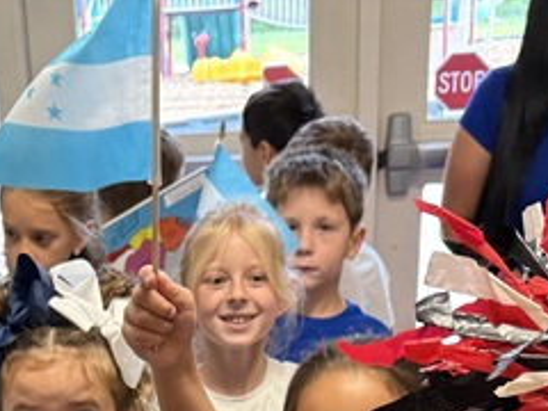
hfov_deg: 24.1
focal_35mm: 80
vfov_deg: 16.2
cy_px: 683
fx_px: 1266
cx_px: 123
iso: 250
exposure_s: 1/60
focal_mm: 6.76
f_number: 1.78
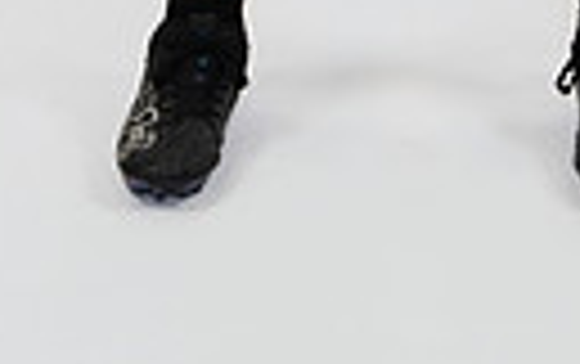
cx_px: 391
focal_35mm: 135
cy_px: -562
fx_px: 2137
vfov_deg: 8.7
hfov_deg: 15.4
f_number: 4
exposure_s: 1/125
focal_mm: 38
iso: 400
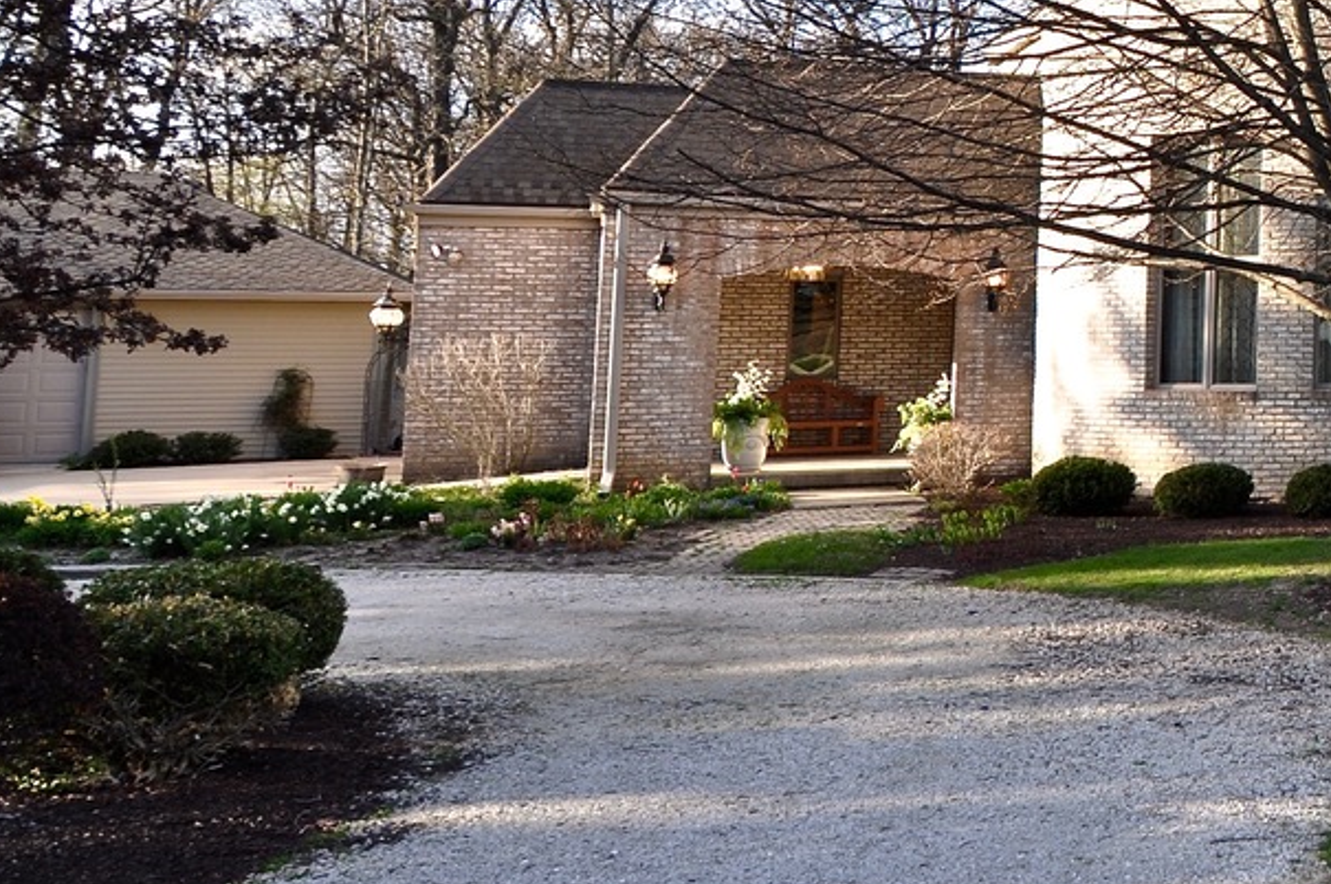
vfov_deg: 29.4
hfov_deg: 32.4
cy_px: 161
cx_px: 1758
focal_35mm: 44
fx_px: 1638
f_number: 6.3
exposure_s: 1/160
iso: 200
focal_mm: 11
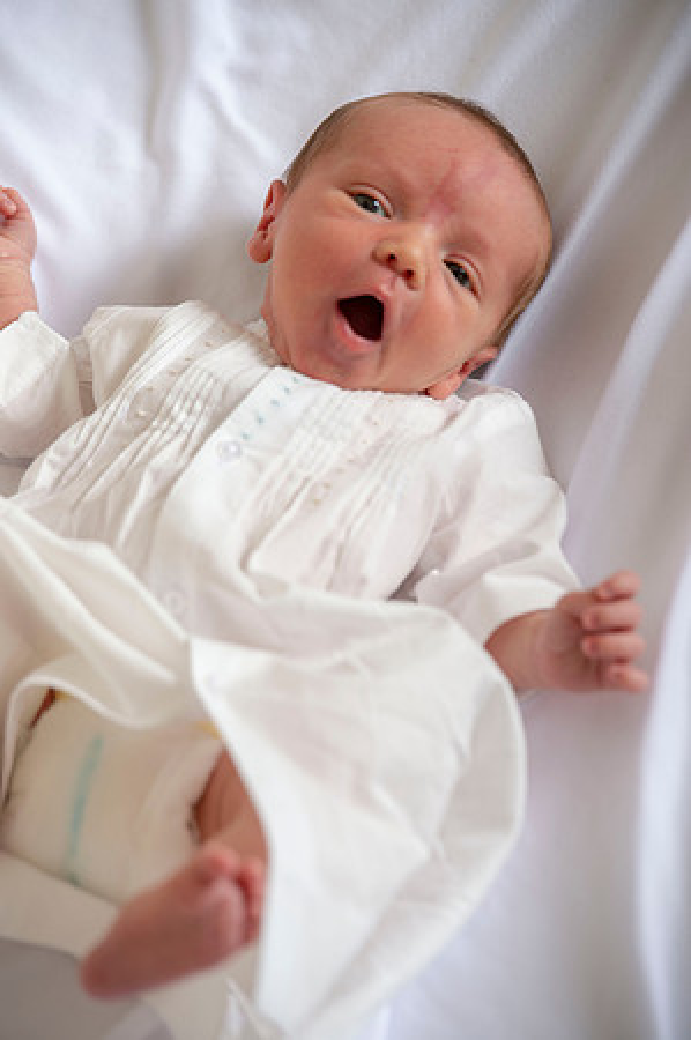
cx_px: 346
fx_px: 5194
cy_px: 520
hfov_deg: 7.6
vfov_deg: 11.4
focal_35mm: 180
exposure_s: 1/160
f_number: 5.6
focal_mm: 180
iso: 125
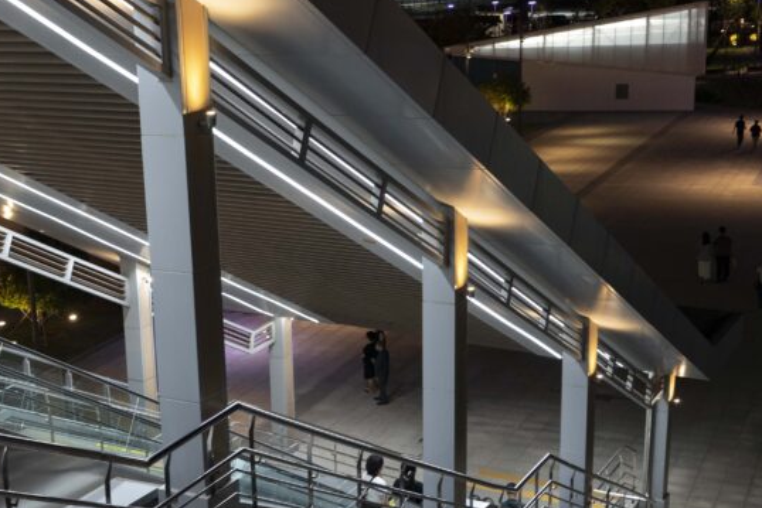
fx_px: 1249
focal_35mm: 59
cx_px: 186
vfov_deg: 22.9
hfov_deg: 33.2
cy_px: 328
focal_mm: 31
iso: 2500
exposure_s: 1/60
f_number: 4.5
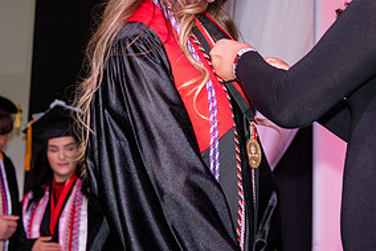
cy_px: 48
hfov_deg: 13.6
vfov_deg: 9.1
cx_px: 287
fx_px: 1568
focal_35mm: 150
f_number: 5.6
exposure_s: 1/160
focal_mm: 67
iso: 800
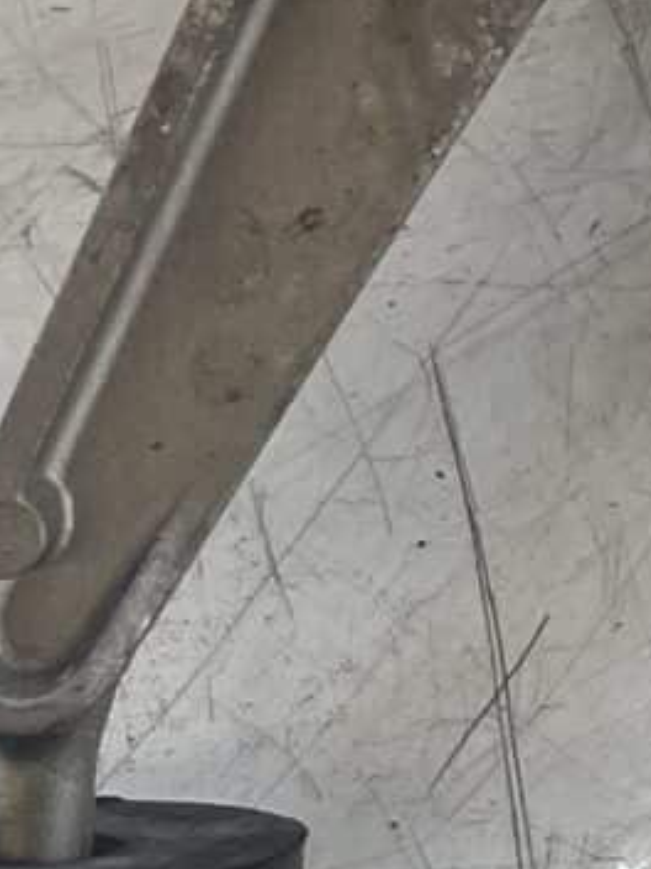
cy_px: -605
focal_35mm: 189
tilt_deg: -45.1
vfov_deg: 10.0
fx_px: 4739
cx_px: 1990
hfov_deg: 7.0
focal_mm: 5.1
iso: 40
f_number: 1.6
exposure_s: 1/190
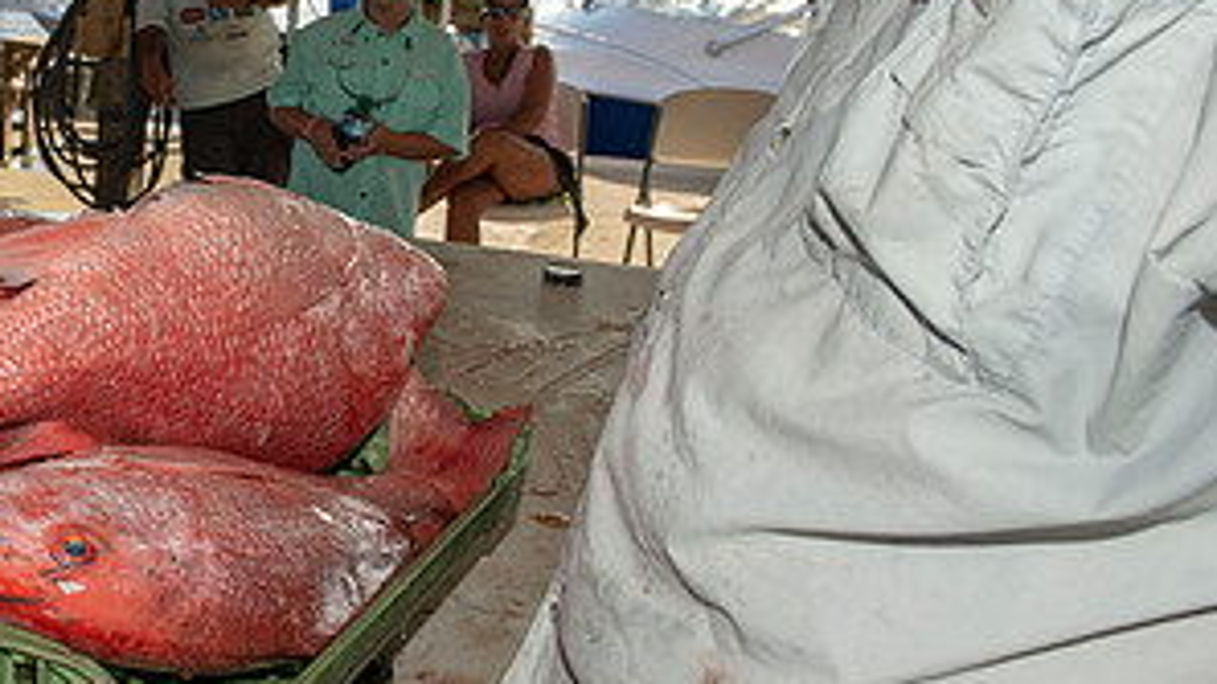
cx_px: 135
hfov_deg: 39.3
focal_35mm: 49
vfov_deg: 24.3
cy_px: 242
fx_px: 1581
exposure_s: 1/125
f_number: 6.3
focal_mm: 24
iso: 64
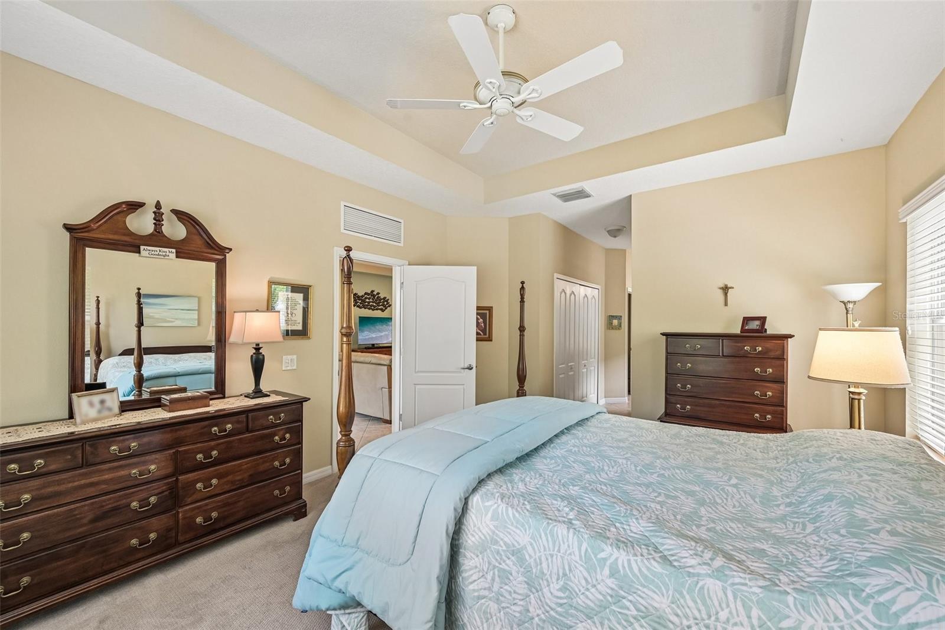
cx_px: 472
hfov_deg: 104.3
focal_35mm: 14
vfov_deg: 81.2
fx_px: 367
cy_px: 315
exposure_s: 1/15
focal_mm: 14
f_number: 8
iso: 400
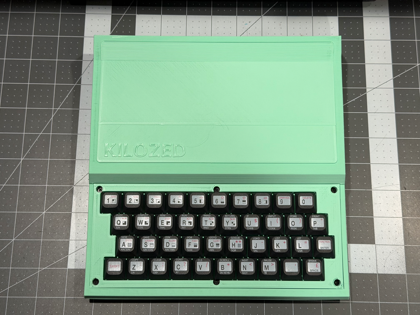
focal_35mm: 48
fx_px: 582
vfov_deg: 30.3
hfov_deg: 39.7
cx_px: 210
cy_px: 158
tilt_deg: -76.0
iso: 250
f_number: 1.78
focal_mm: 6.76
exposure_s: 1/40
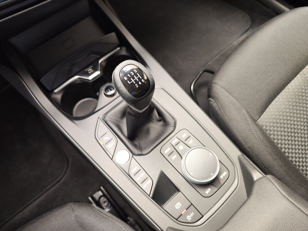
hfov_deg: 73.9
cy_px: 116
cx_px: 154
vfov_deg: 58.9
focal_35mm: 23
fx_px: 205
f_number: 1.69
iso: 954
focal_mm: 7.01
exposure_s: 1/50
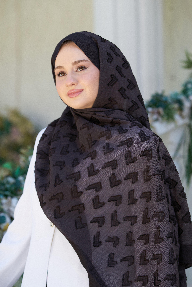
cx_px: 96
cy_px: 144
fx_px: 840
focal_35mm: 105
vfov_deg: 19.5
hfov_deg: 13.0
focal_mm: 105
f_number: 4
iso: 100
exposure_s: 1/250
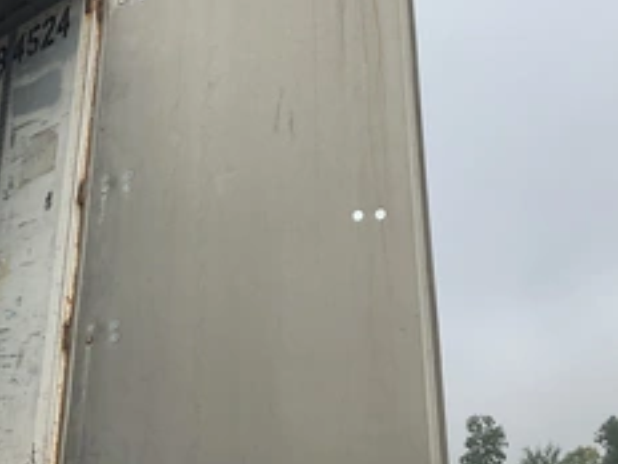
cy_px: 99
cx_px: 250
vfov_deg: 28.5
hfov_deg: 38.1
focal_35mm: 50
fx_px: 893
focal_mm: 3
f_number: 1.8
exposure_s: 1/1848
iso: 25
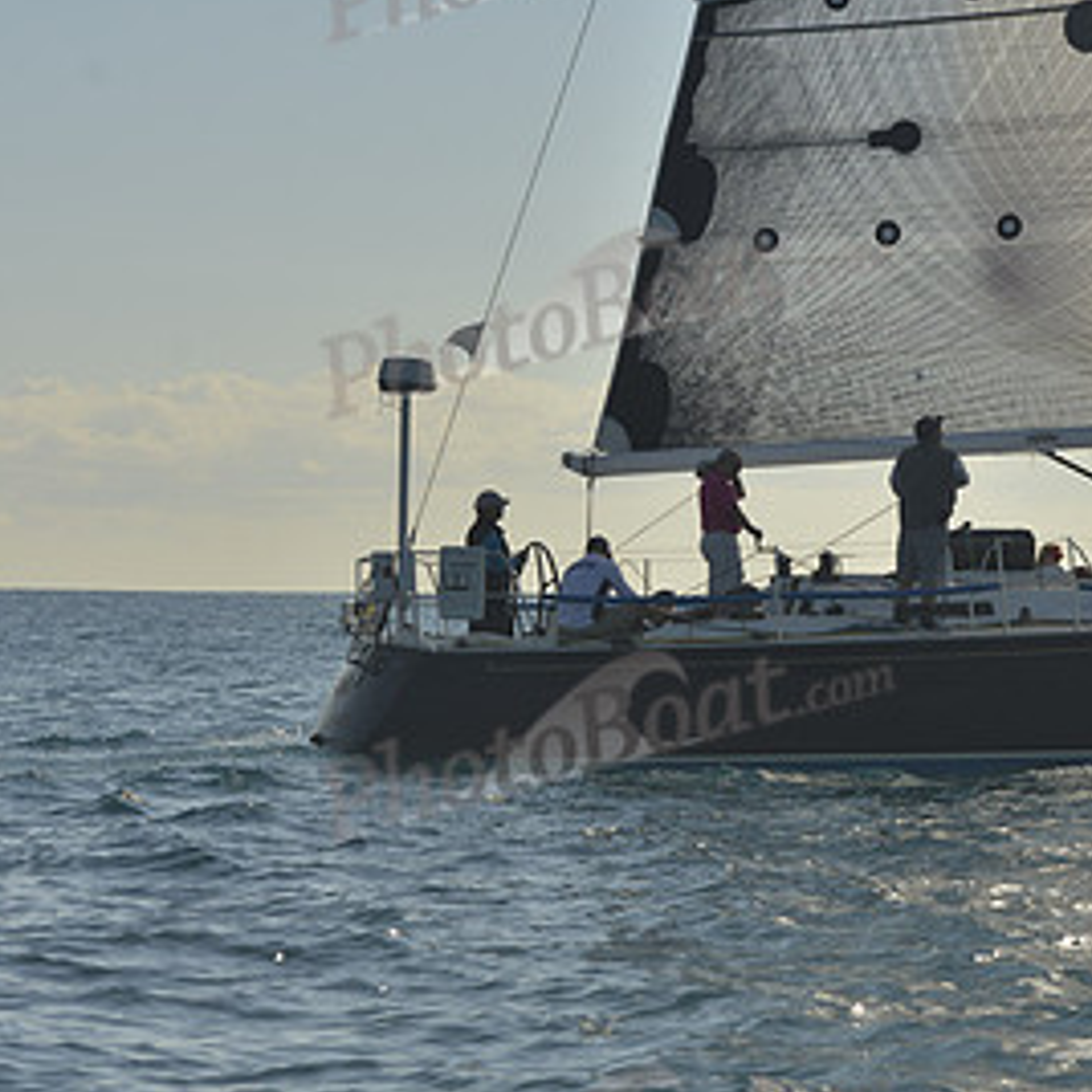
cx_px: 1108
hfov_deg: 13.3
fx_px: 4604
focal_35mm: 129
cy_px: 467
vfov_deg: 13.5
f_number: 8
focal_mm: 70
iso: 200
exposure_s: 1/640
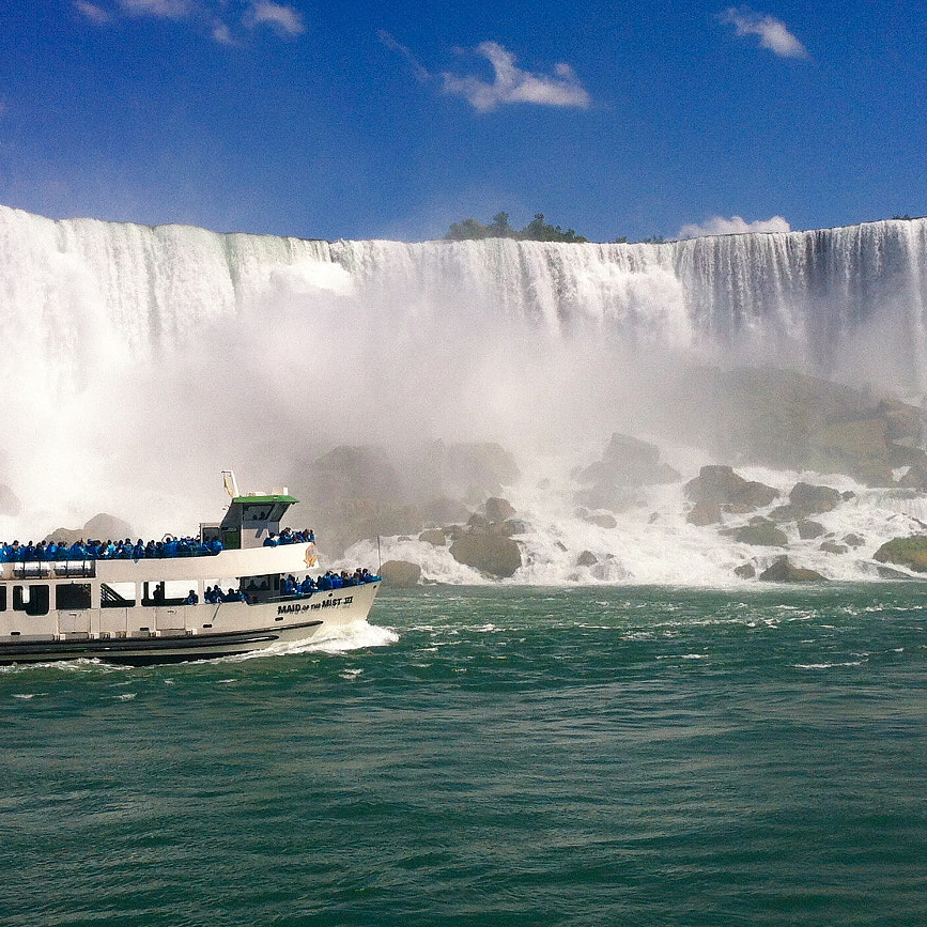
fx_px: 1727
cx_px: 416
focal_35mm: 57
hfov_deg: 30.0
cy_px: 453
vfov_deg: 30.0
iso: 80
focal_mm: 3.85
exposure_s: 1/2514
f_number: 2.8
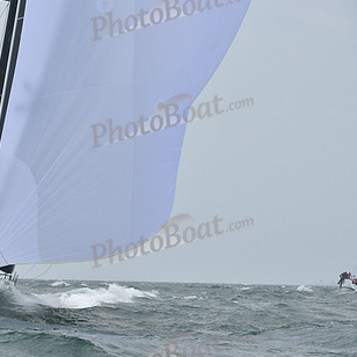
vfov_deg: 5.5
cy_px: 194
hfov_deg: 5.5
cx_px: 31
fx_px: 3734
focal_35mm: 320
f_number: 9
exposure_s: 1/1000
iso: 320
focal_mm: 200
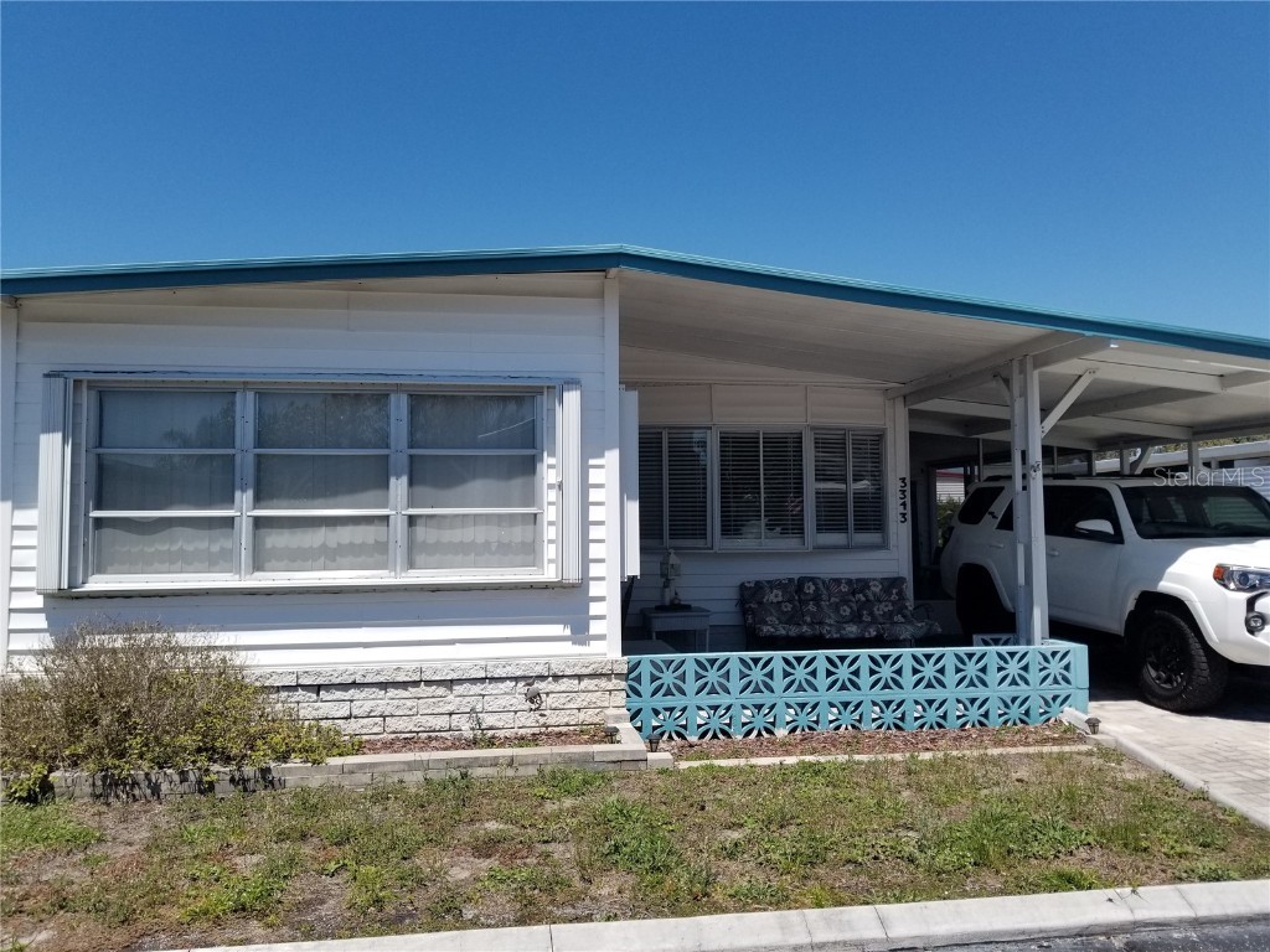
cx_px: 635
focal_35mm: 26
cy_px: 476
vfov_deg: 53.1
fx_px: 954
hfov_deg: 67.3
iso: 50
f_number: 1.7
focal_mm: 4.3
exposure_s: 1/3120
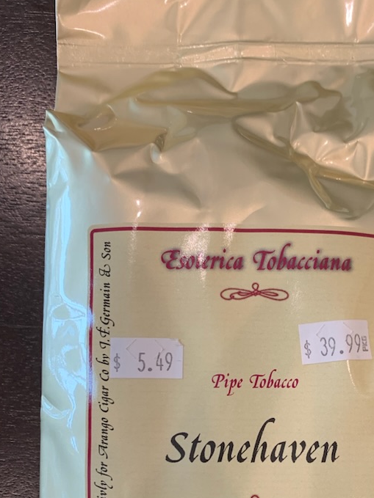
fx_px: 706
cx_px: 284
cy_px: 385
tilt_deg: -87.9
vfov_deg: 37.8
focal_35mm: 49
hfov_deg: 29.2
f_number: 1.8
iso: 100
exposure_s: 1/60
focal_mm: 4.25
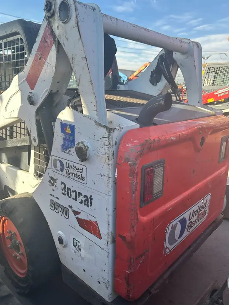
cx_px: 114
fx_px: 229
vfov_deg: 67.3
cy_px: 152
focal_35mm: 26
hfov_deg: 53.1
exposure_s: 1/932
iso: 50
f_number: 1.5
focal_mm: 5.7
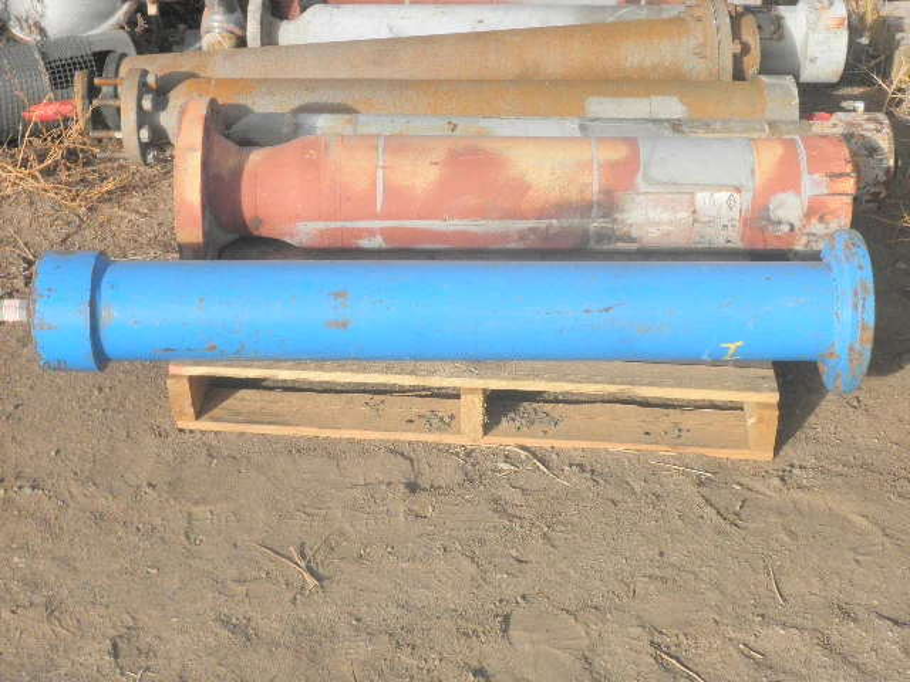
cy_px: 341
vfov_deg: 24.8
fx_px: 1551
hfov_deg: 32.7
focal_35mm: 59
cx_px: 455
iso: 80
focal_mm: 10.5
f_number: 10.7
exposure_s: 1/100
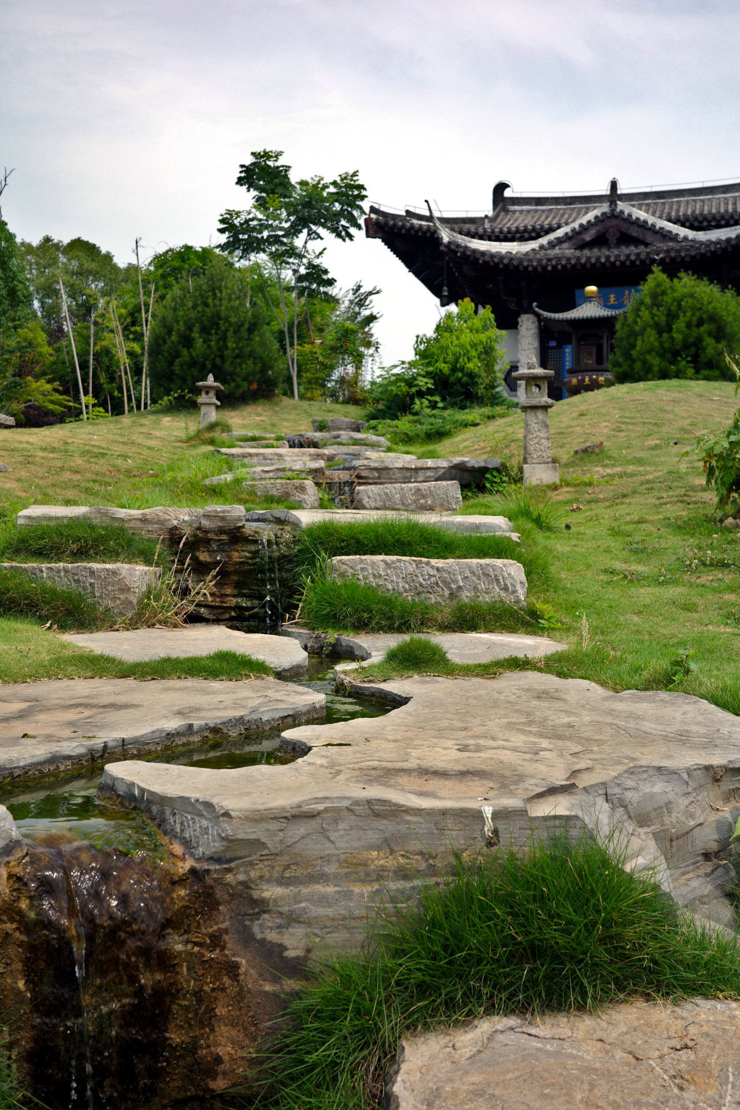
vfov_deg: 48.5
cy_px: 555
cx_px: 370
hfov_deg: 33.4
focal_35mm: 40
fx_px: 1233
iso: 100
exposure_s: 1/500
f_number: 5.6
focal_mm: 26
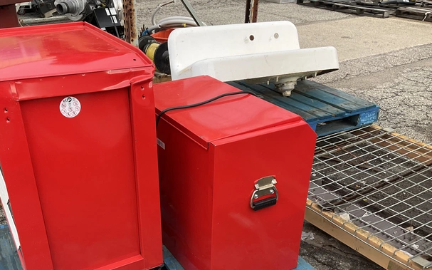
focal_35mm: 38
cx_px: 173
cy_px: 196
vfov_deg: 33.0
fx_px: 447
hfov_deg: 51.2
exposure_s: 1/122
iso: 32
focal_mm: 3
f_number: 1.8
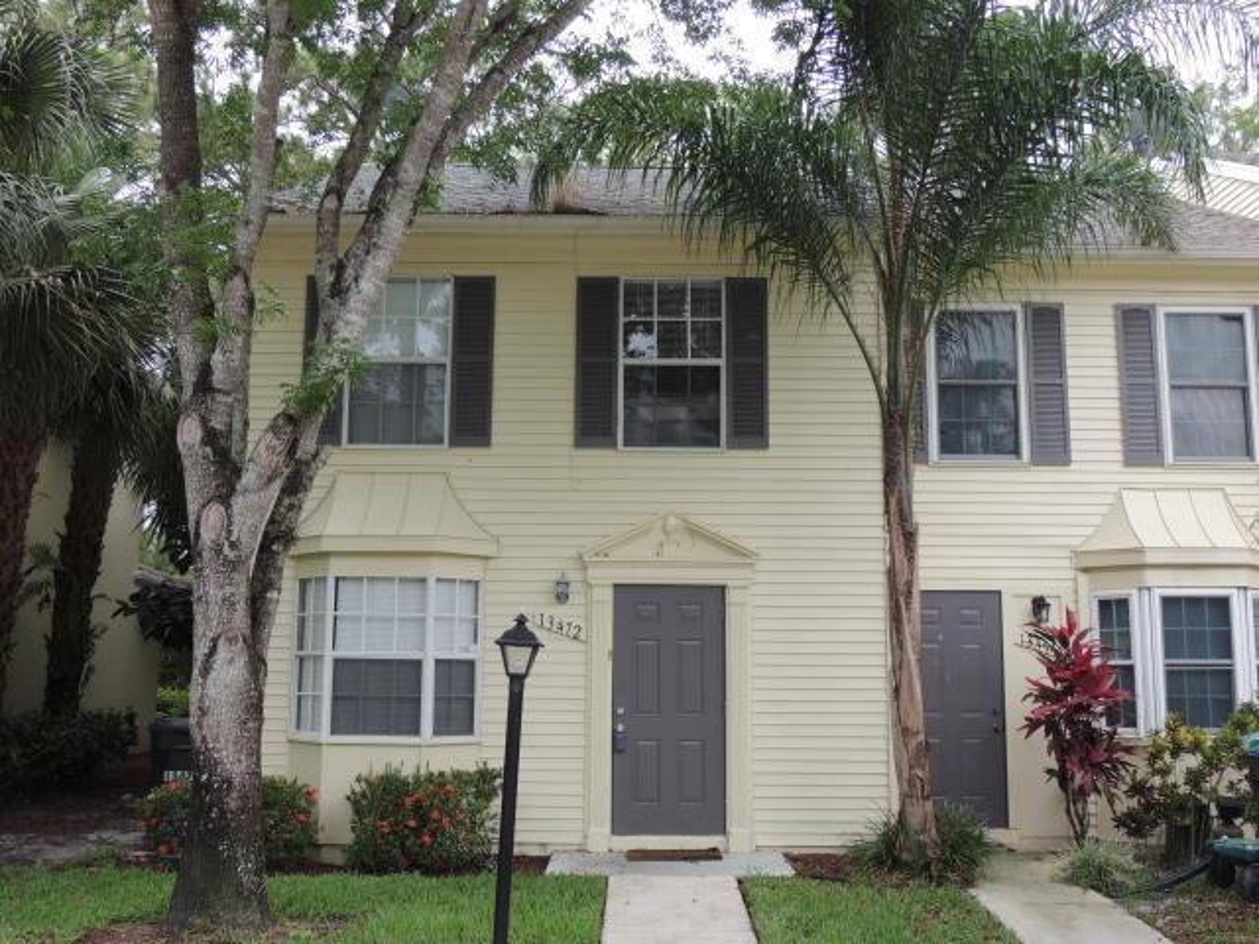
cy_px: 472
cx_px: 630
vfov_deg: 40.7
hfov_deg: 52.6
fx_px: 1273
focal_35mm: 35
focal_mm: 6.2
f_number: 3.6
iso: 100
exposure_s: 1/320
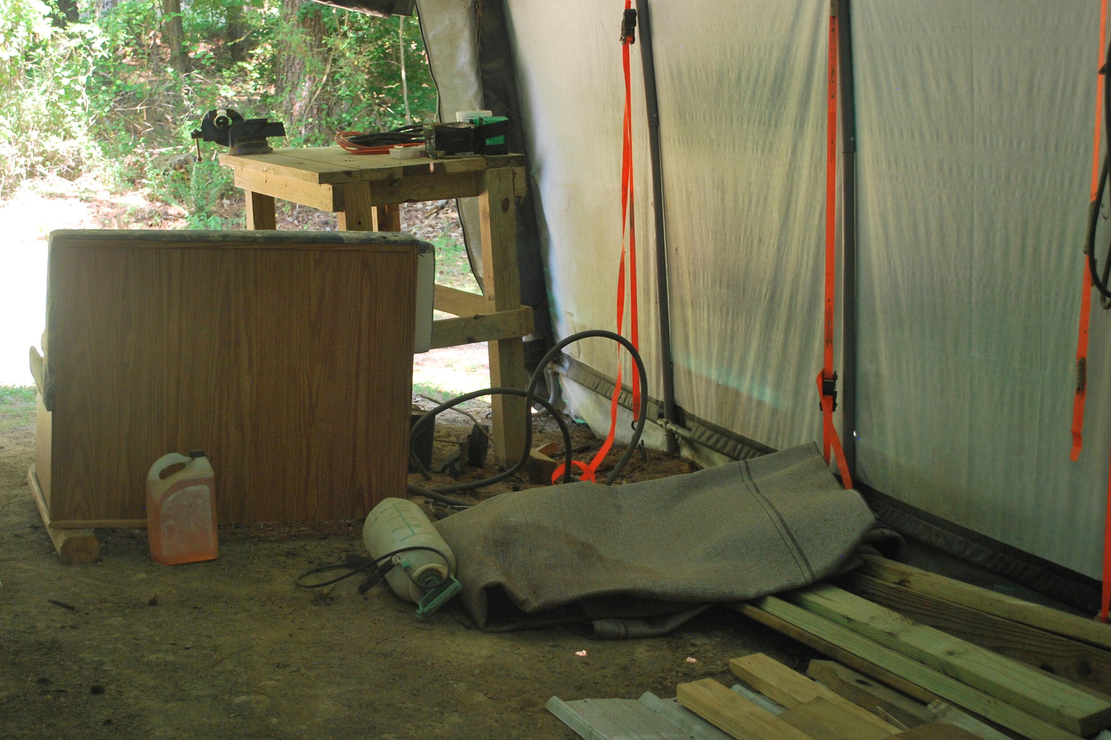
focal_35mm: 58
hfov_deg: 34.5
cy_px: 312
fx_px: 1790
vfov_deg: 23.4
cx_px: 494
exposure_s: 1/50
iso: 400
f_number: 5
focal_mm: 32
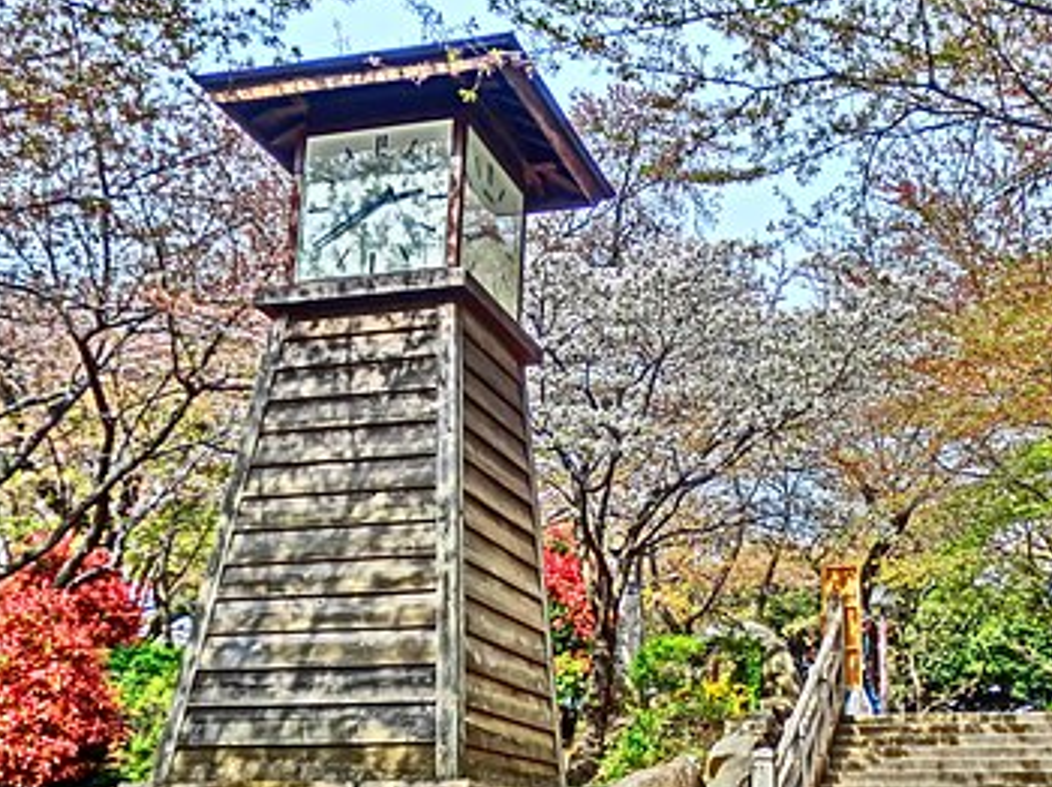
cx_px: 688
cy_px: 469
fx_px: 1245
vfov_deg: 35.0
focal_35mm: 41
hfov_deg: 45.2
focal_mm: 5
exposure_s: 1/500
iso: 100
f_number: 3
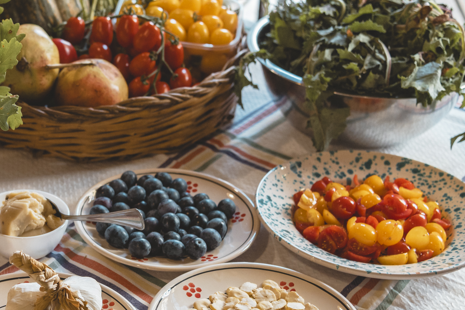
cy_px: 169
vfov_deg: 17.7
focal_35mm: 77
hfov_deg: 25.6
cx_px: 61
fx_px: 995
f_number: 4
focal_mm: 38
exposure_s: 1/250
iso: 1250
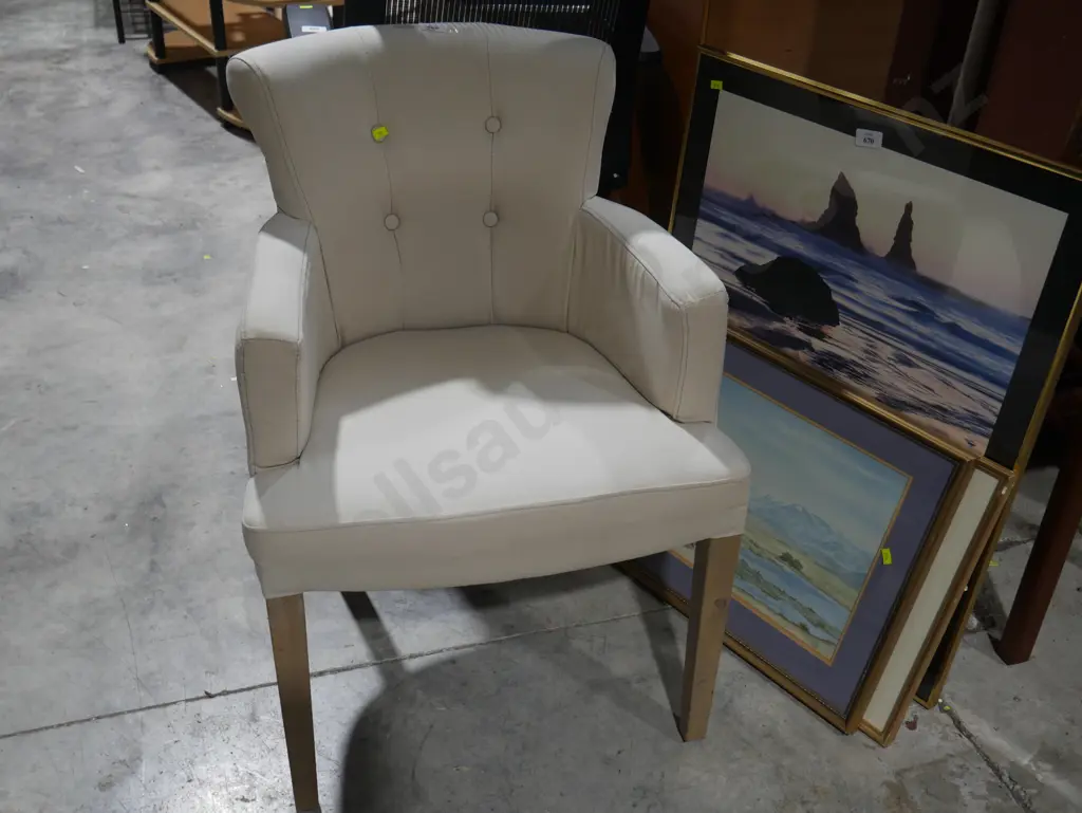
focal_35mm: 36
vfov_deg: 39.7
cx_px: 541
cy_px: 406
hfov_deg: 51.3
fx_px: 1126
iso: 250
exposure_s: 1/60
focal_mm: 18
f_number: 4
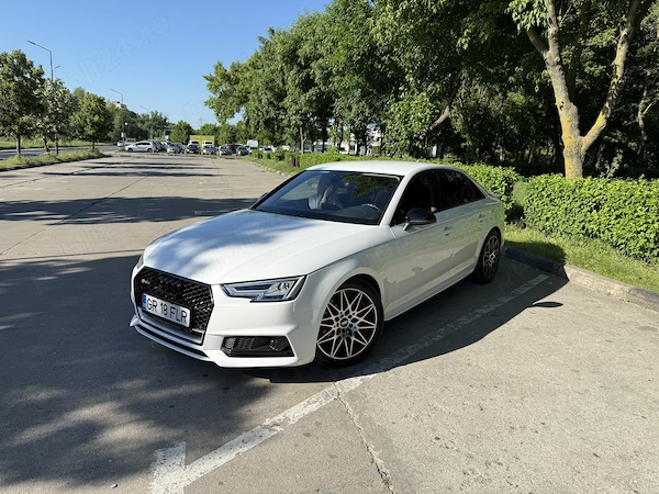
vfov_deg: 56.8
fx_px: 457
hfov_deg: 71.6
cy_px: 247
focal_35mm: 24
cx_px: 330
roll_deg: -2.4
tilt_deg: -12.4
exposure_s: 1/3953
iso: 80
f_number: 1.78
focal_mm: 6.76
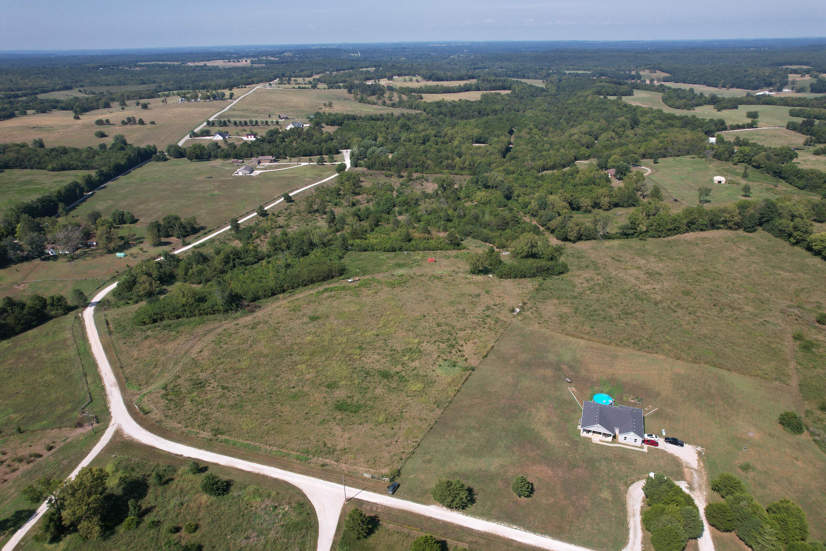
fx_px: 505
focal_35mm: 22
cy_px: 276
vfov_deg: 57.2
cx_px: 413
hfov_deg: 78.6
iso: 100
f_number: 2.8
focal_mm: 8.38
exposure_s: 1/500
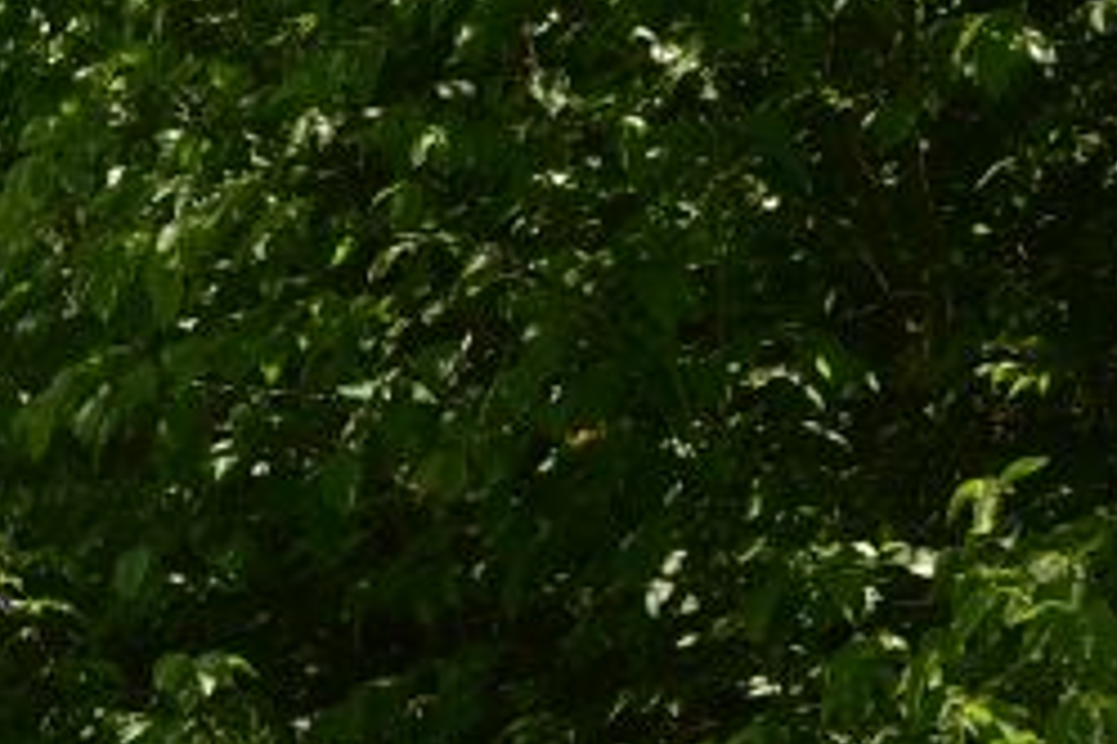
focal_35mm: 261
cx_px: -1575
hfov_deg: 7.4
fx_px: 8098
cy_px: 1275
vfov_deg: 5.2
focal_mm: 50
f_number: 13
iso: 160
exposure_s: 1/125
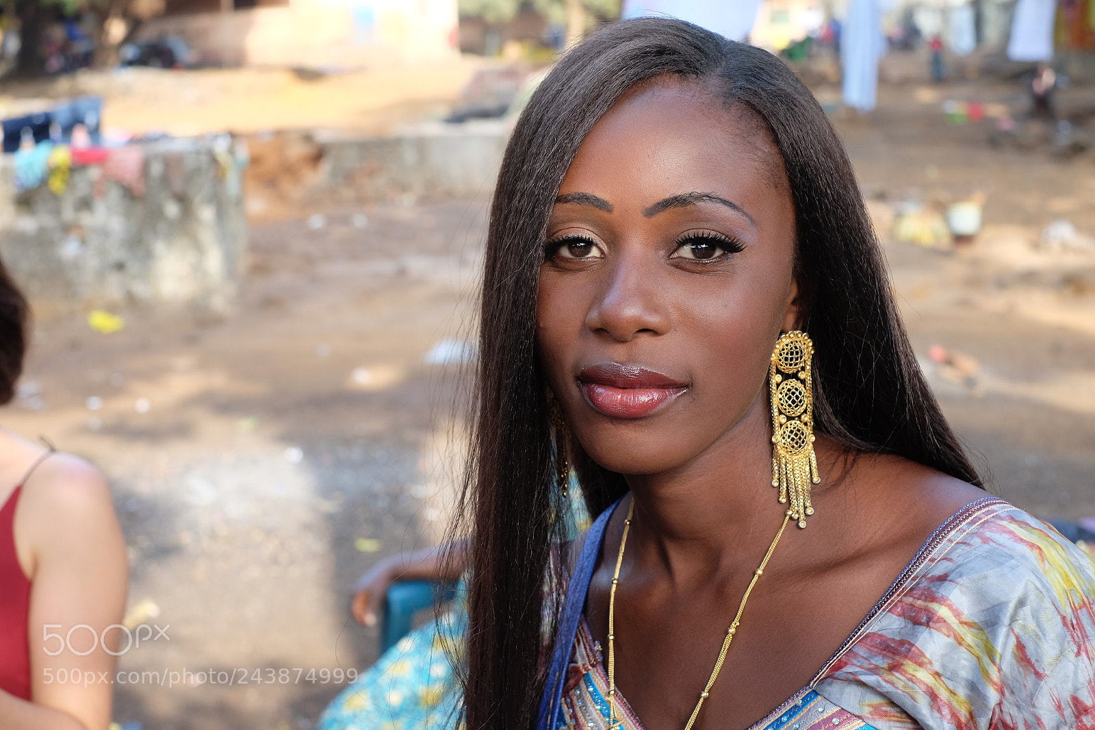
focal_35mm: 53
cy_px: 365
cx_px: 548
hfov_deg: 37.5
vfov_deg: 25.5
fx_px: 1612
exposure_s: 1/125
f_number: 5
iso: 400
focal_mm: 35
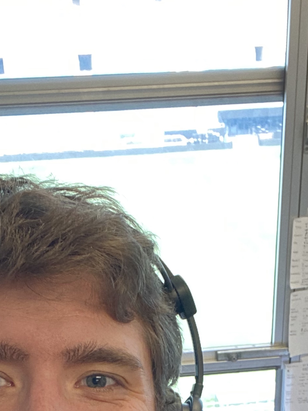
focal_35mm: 74
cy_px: 503
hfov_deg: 19.9
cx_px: 152
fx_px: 878
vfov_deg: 23.8
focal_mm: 2.71
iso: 125
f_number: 2.2
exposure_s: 1/41
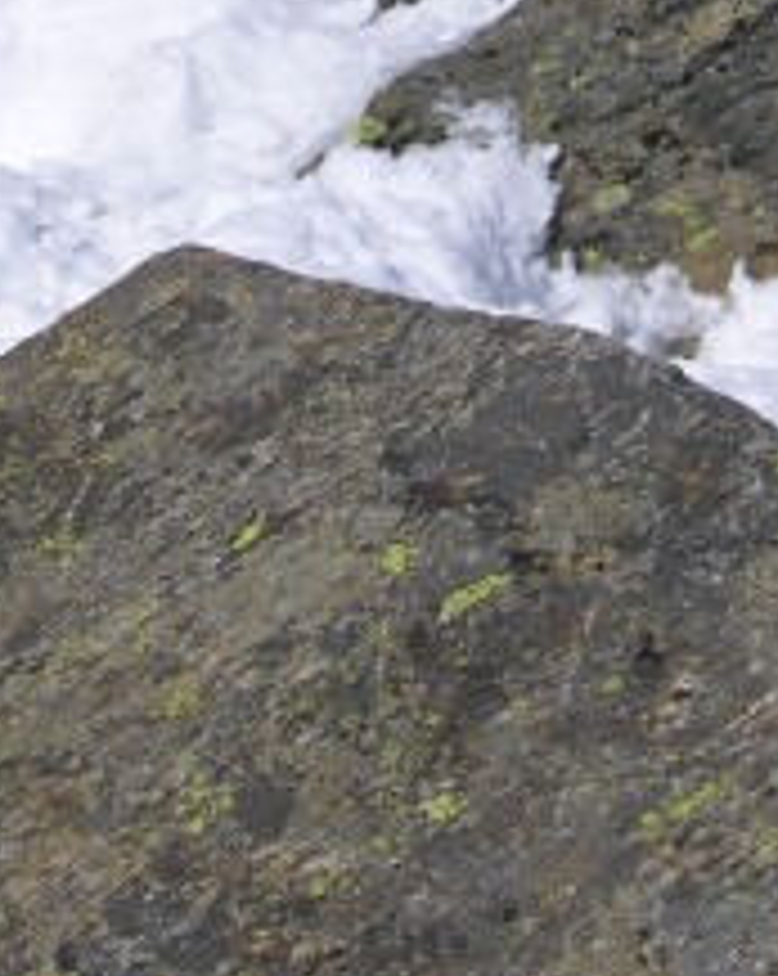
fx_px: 3490
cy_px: -36
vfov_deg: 15.6
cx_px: 540
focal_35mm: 121
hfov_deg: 12.7
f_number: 8
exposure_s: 1/340
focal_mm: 8.9
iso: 50
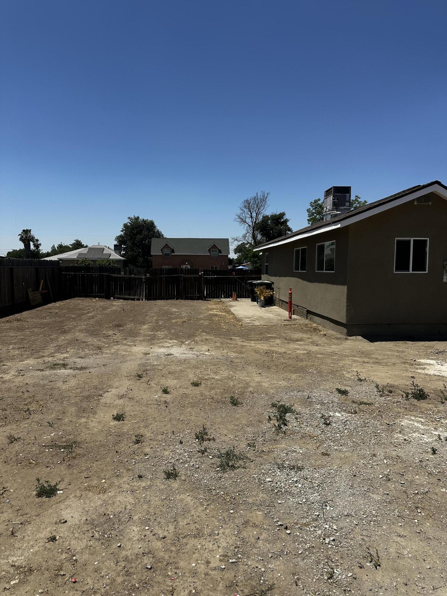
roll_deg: -0.6
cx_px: 224
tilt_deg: -3.0
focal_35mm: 24
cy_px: 298
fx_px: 413
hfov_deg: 56.8
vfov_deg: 71.6
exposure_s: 1/5525
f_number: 1.78
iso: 80
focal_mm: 6.86
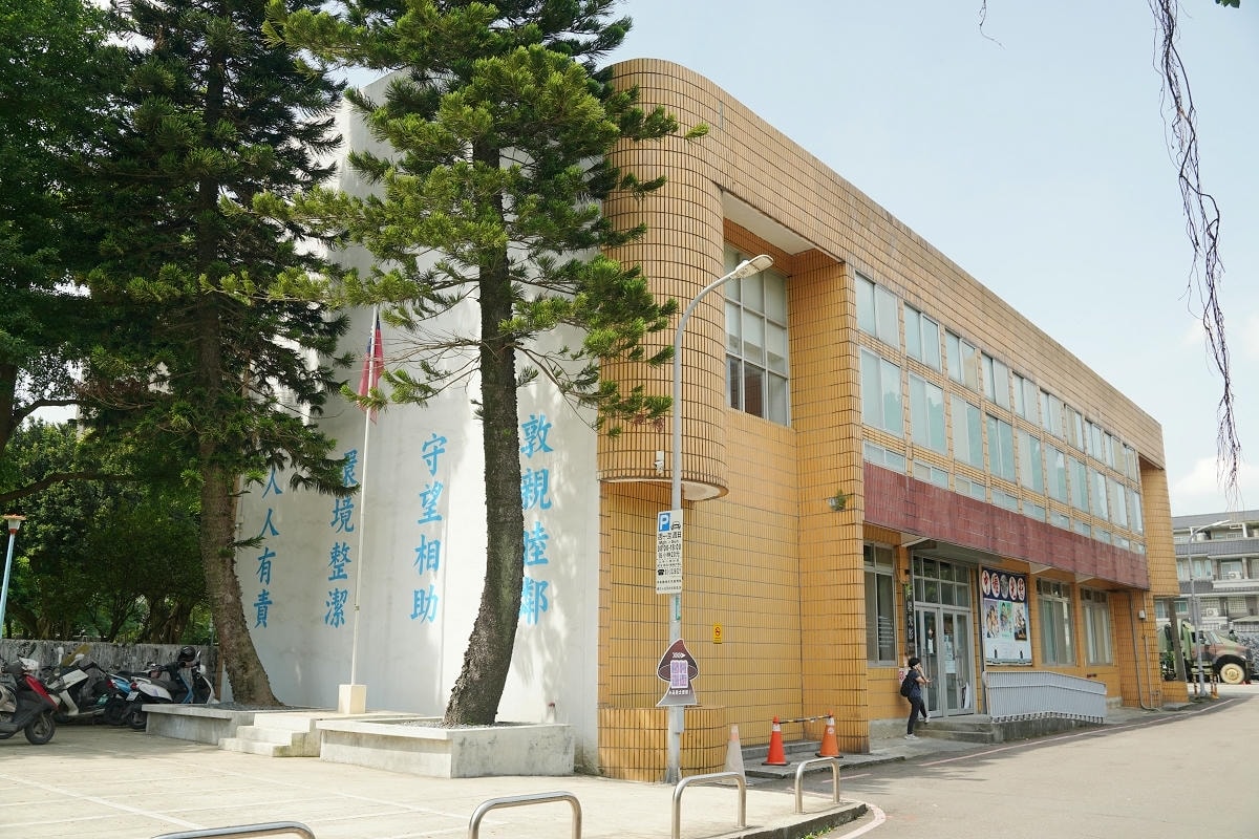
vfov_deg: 45.0
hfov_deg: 63.7
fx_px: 1014
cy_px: 420
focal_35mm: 29
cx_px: 630
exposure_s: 1/125
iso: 100
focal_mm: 29
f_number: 5.6
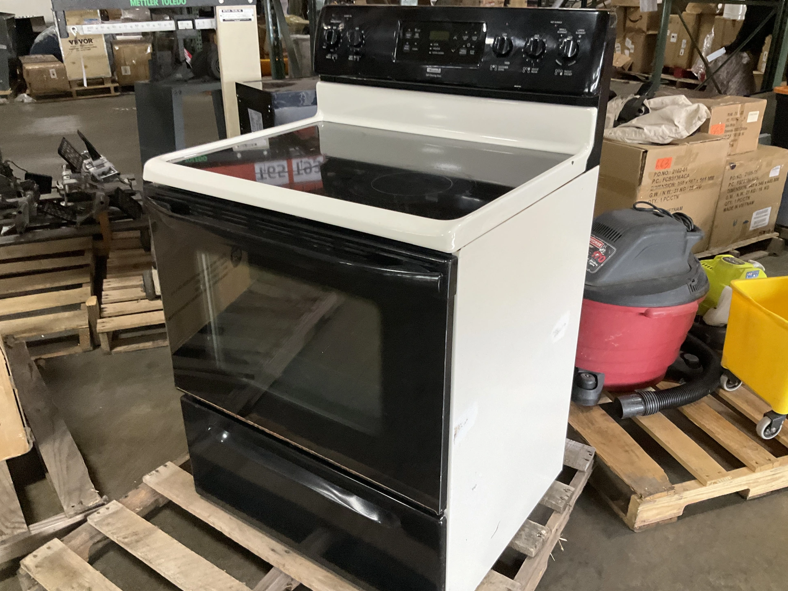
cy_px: 299
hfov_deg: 60.0
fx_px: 683
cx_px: 390
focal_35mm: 30
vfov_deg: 46.8
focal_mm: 3
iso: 200
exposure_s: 1/60
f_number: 1.8
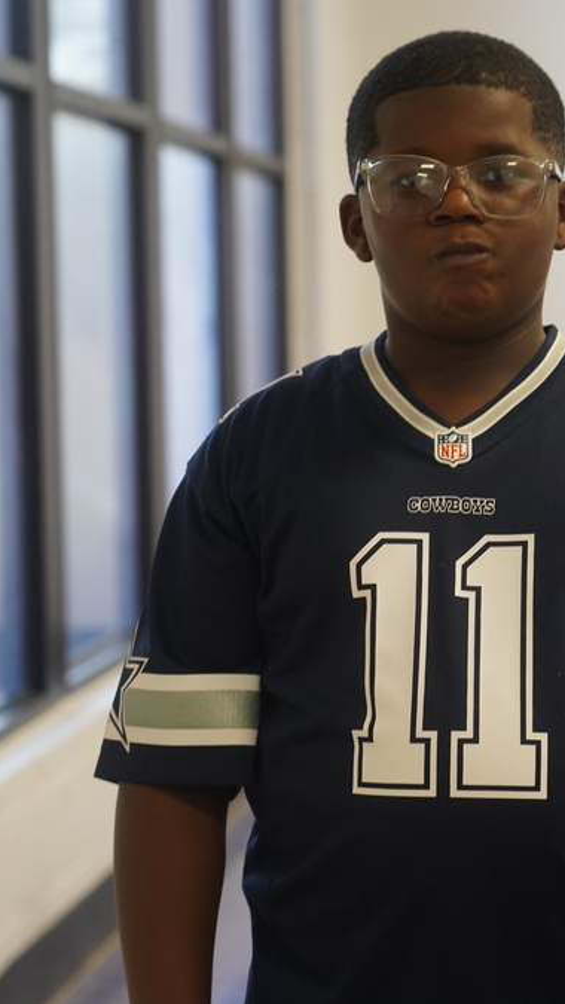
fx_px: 2875
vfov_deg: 19.8
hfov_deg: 11.2
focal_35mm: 108
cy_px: 506
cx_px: 473
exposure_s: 1/160
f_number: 4
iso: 4000
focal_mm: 68
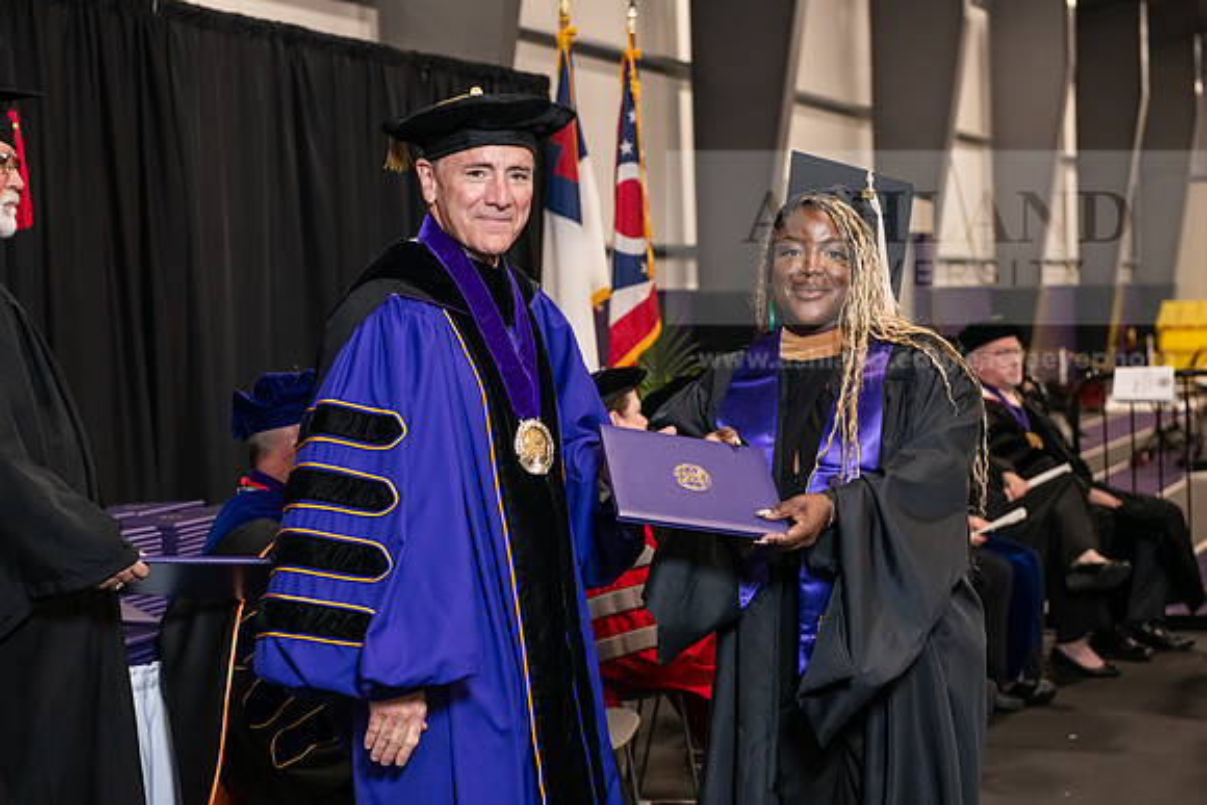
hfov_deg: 28.8
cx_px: 604
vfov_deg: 19.5
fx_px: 2347
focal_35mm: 70
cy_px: 402
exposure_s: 1/125
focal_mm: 70
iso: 2000
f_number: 5
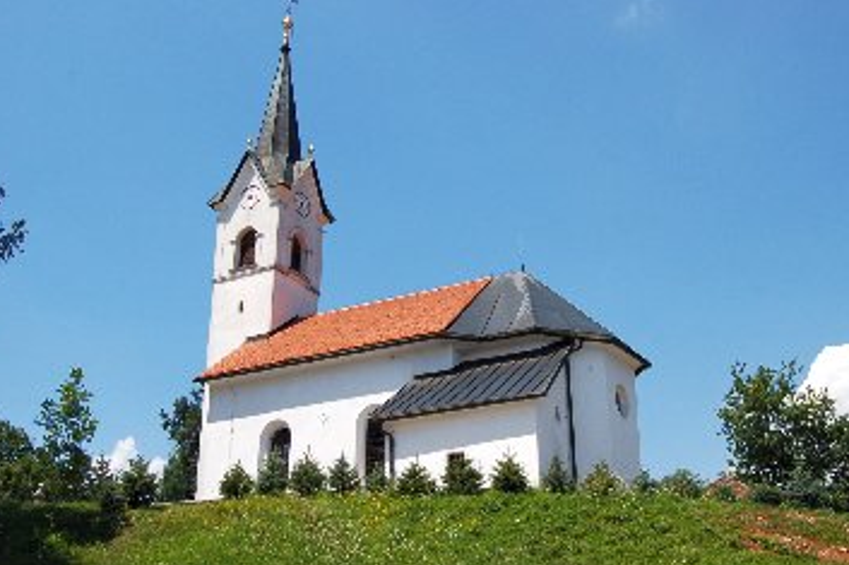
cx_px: 470
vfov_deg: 30.7
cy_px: 258
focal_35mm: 44
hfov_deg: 44.8
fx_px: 1028
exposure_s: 1/400
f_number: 10
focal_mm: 23
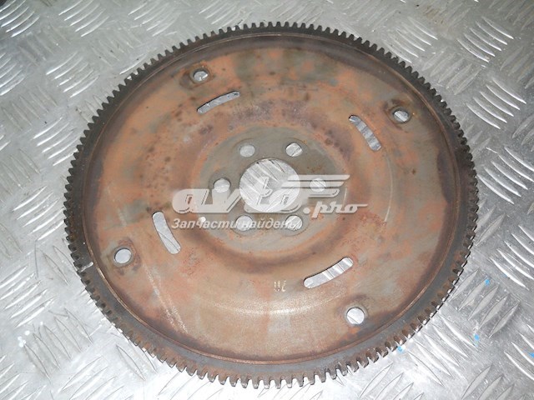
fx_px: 632
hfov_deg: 45.8
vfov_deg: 35.1
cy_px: 200
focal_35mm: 41
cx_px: 267
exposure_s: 1/30
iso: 80
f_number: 3.1
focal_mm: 6.72
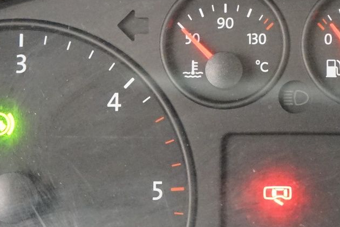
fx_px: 1086
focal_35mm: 115
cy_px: 54
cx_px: 290
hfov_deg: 17.6
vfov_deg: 11.9
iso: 6400
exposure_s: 1/50
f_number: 3.5
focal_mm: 29
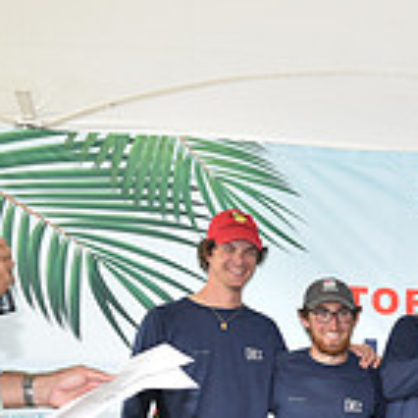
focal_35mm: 132
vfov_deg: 13.0
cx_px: 624
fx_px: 1803
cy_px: 461
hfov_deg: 12.6
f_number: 5
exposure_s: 1/160
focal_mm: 38
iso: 800
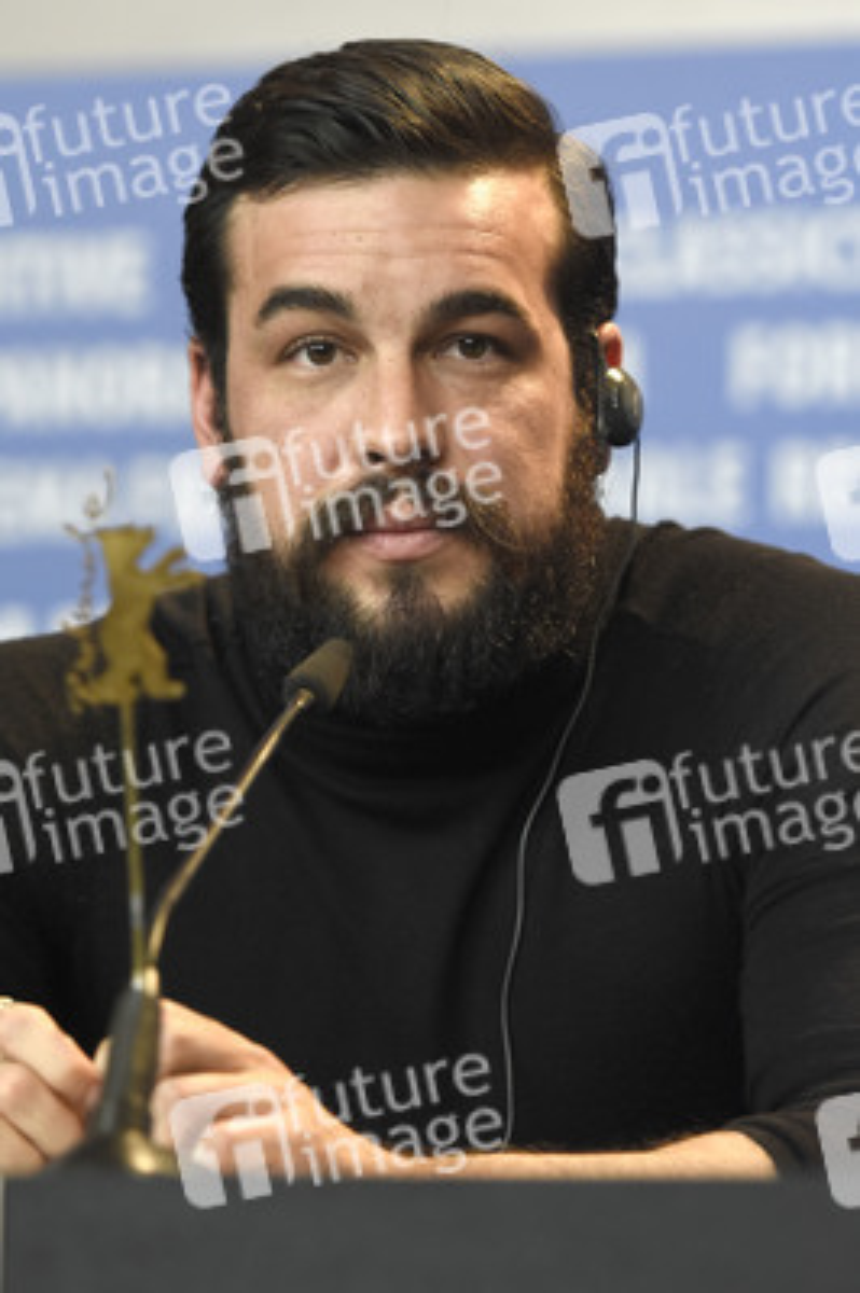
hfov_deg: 6.1
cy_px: 646
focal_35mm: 225
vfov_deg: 9.2
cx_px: 430
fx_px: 8076
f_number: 3.5
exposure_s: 1/500
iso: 1250
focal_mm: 150
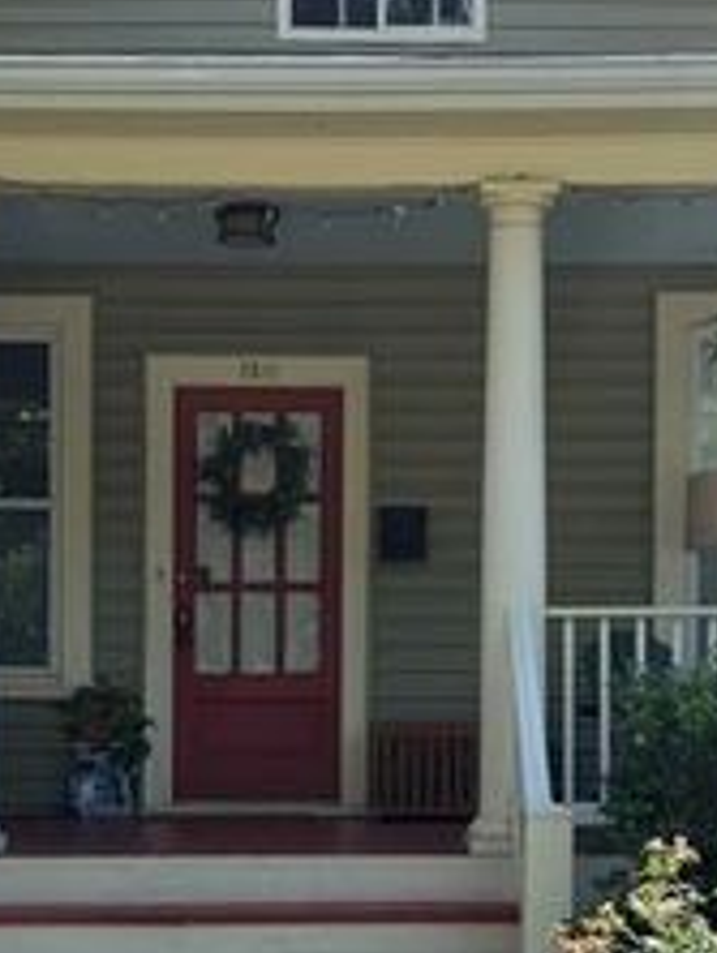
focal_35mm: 72
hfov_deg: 20.5
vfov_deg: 26.4
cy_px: 779
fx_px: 1985
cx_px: 339
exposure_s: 1/2370
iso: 100
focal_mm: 6.76
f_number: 1.78
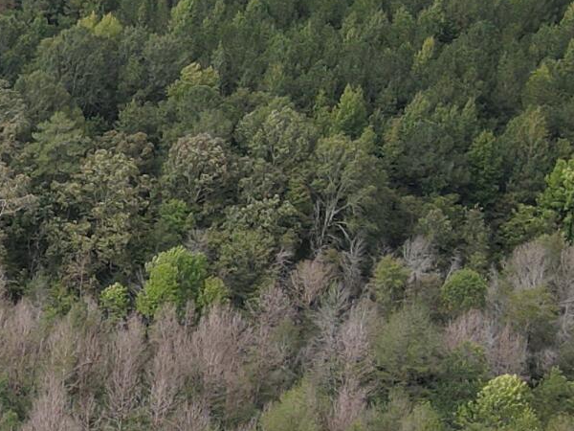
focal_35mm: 120
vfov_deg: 12.3
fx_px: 1990
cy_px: 361
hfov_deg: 15.3
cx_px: -271
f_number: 2.8
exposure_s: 1/160
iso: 100
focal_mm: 4.5
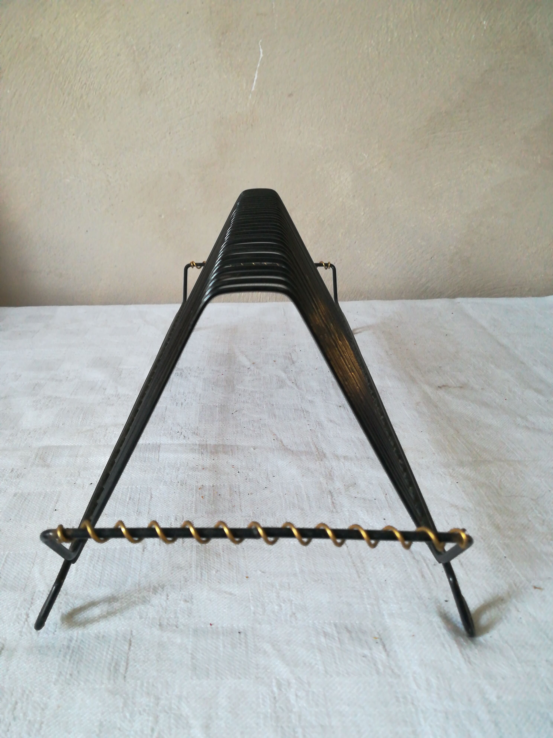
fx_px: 554
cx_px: 276
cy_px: 369
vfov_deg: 67.3
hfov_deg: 53.1
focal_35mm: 26
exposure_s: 1/25
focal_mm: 3.83
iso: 320
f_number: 2.2
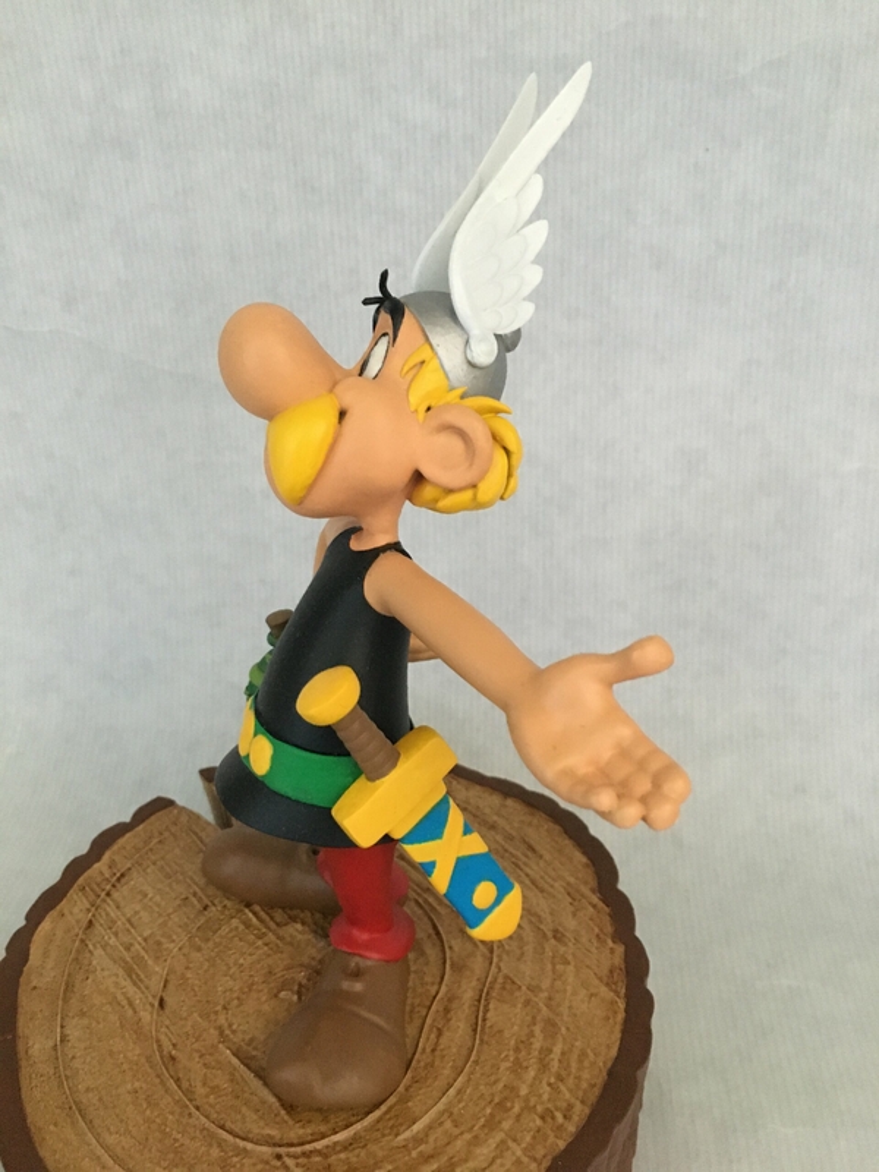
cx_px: 440
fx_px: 982
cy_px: 586
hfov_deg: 48.2
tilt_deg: -29.9
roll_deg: +1.1
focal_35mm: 29
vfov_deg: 61.7
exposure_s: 1/17
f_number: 2.2
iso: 320
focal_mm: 4.15
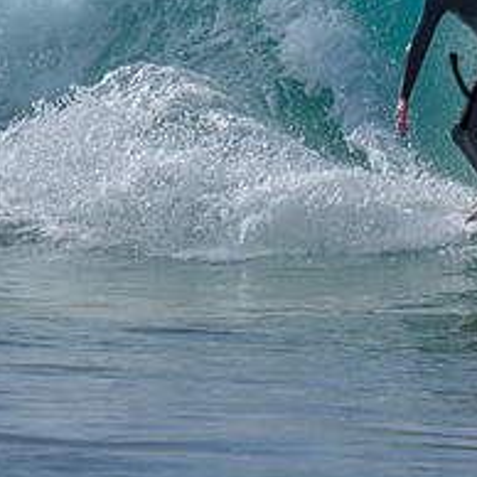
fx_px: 43434
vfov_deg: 0.6
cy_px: 81
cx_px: 645
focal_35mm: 2786
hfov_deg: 0.6
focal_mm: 800
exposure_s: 1/2000
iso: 220
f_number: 6.3
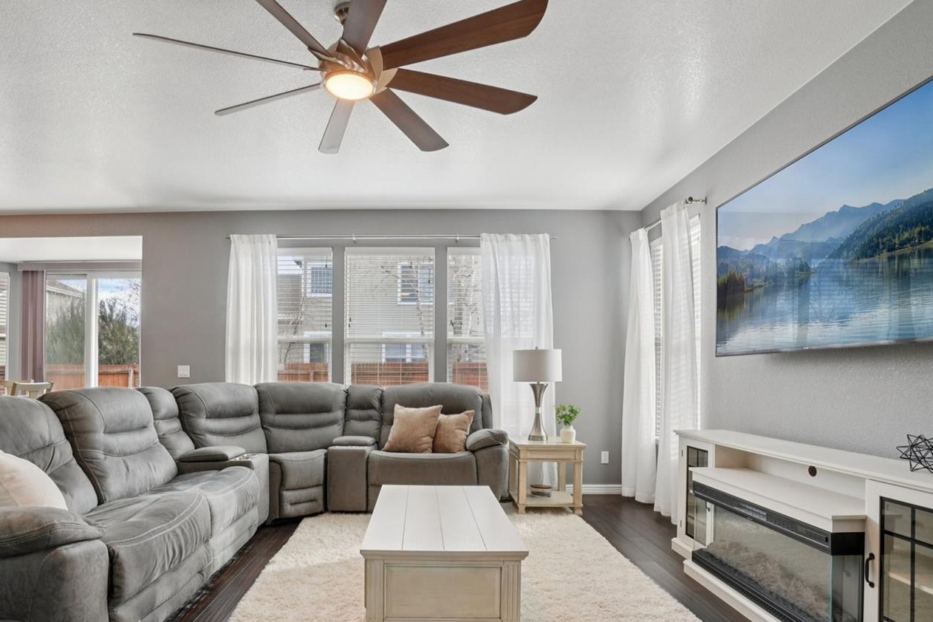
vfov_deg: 63.8
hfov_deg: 86.7
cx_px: 422
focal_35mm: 19
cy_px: 380
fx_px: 492
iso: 400
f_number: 8
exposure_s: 1/50
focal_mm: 10
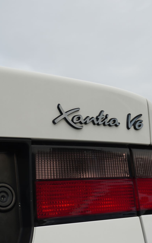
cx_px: 79
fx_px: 457
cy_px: 122
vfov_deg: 29.8
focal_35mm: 69
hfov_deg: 18.9
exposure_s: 1/80
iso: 100
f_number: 5.6
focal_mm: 30
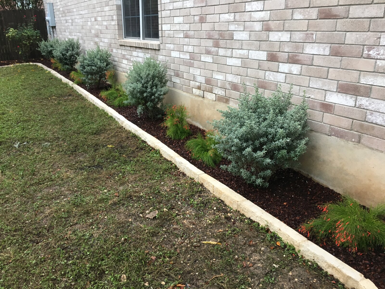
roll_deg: +0.2
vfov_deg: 48.2
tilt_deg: -17.9
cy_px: 144
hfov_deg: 61.7
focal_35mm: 29
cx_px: 192
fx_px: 323
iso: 80
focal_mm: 4.15
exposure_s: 1/30
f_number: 2.2
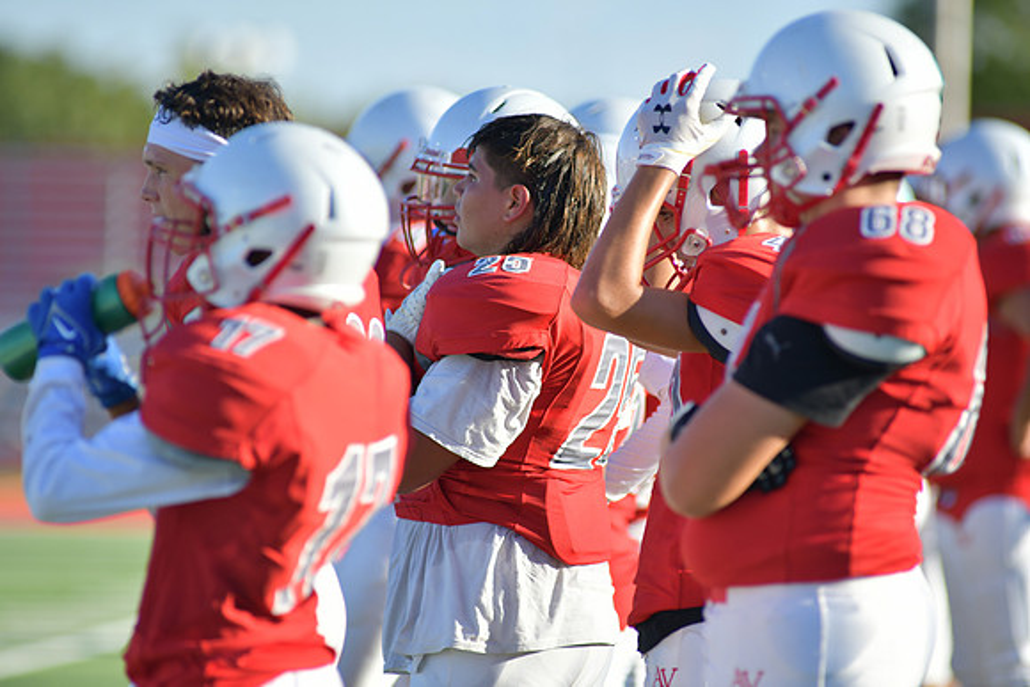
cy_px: 344
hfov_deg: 6.9
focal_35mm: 300
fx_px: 8585
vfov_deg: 4.6
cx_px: 515
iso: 250
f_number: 3.5
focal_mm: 300
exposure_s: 1/2000
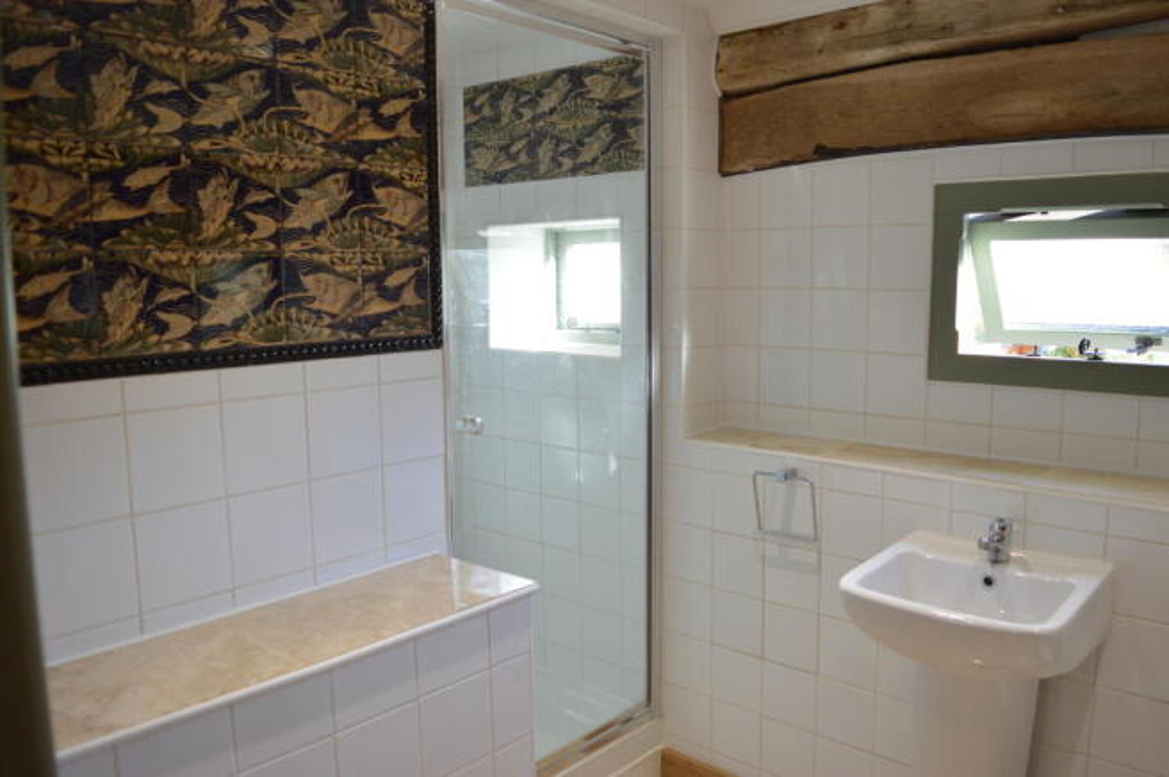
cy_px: 388
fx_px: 876
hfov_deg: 67.4
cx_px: 584
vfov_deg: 47.8
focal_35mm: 27
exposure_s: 1/60
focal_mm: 18
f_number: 4
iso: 400
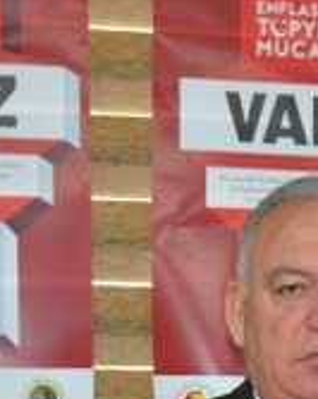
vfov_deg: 8.8
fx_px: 2548
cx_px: 550
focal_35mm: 216
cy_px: 571
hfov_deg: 7.0
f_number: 4
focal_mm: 32
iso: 400
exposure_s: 1/60
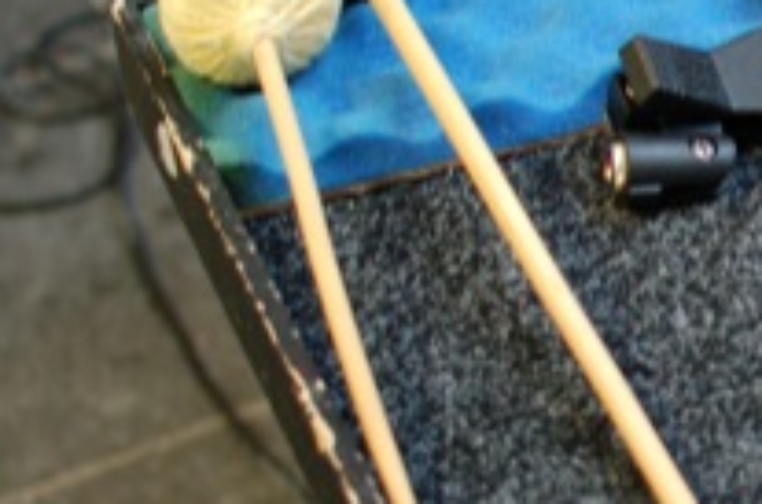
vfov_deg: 8.4
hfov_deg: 12.2
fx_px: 3433
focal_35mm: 163
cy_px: 149
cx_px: 1056
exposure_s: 1/30
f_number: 2.8
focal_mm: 35
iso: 800
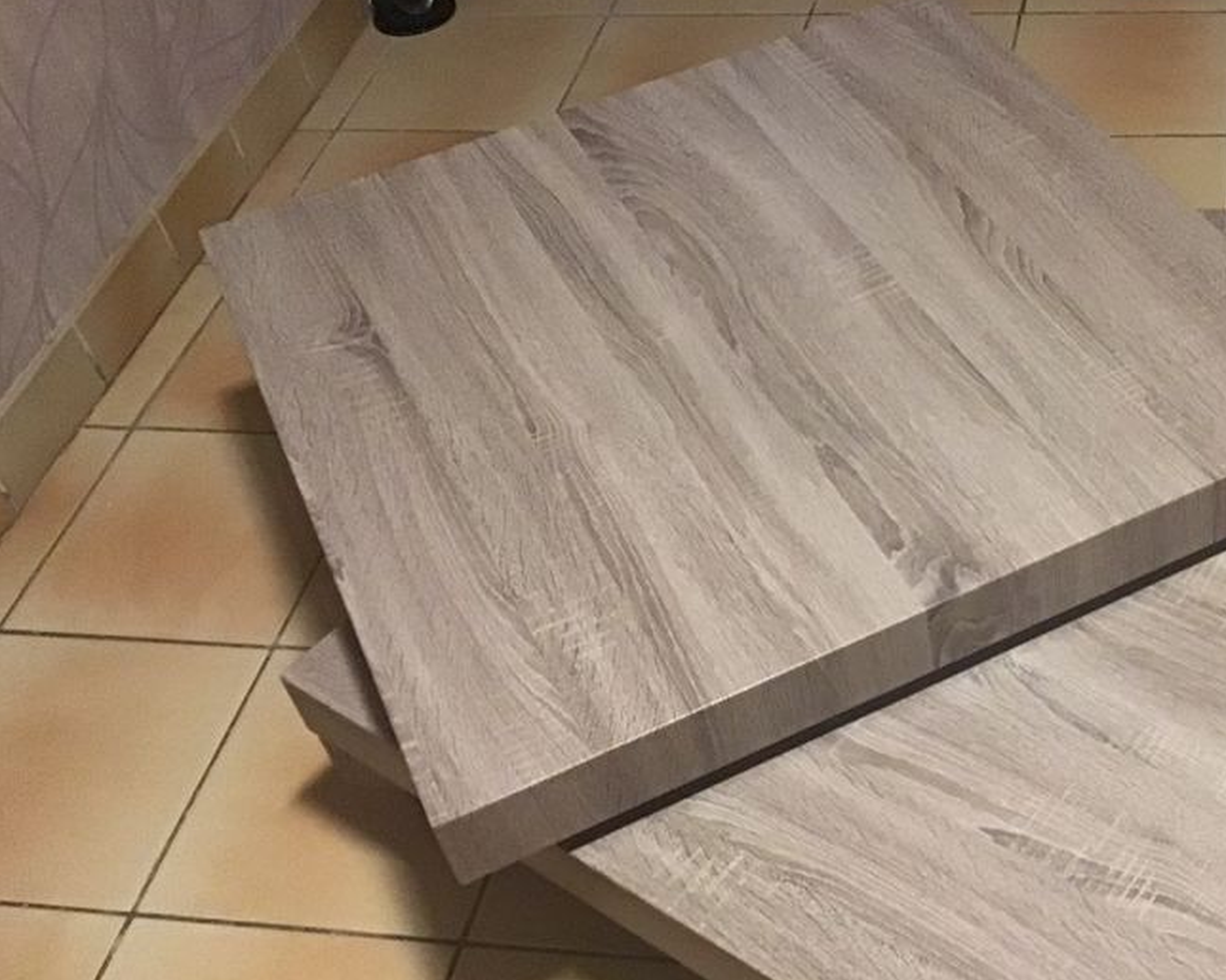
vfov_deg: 32.0
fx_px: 1705
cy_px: 569
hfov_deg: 38.5
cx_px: 920
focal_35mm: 47
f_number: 2.4
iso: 320
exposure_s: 1/17
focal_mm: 3.3
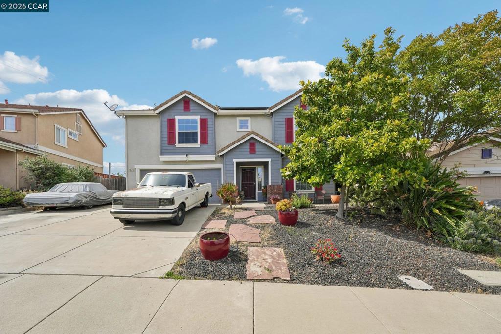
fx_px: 195
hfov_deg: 104.3
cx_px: 250
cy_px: 167
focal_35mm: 14
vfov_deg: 81.2
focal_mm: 14
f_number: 8
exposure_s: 1/1250
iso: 640
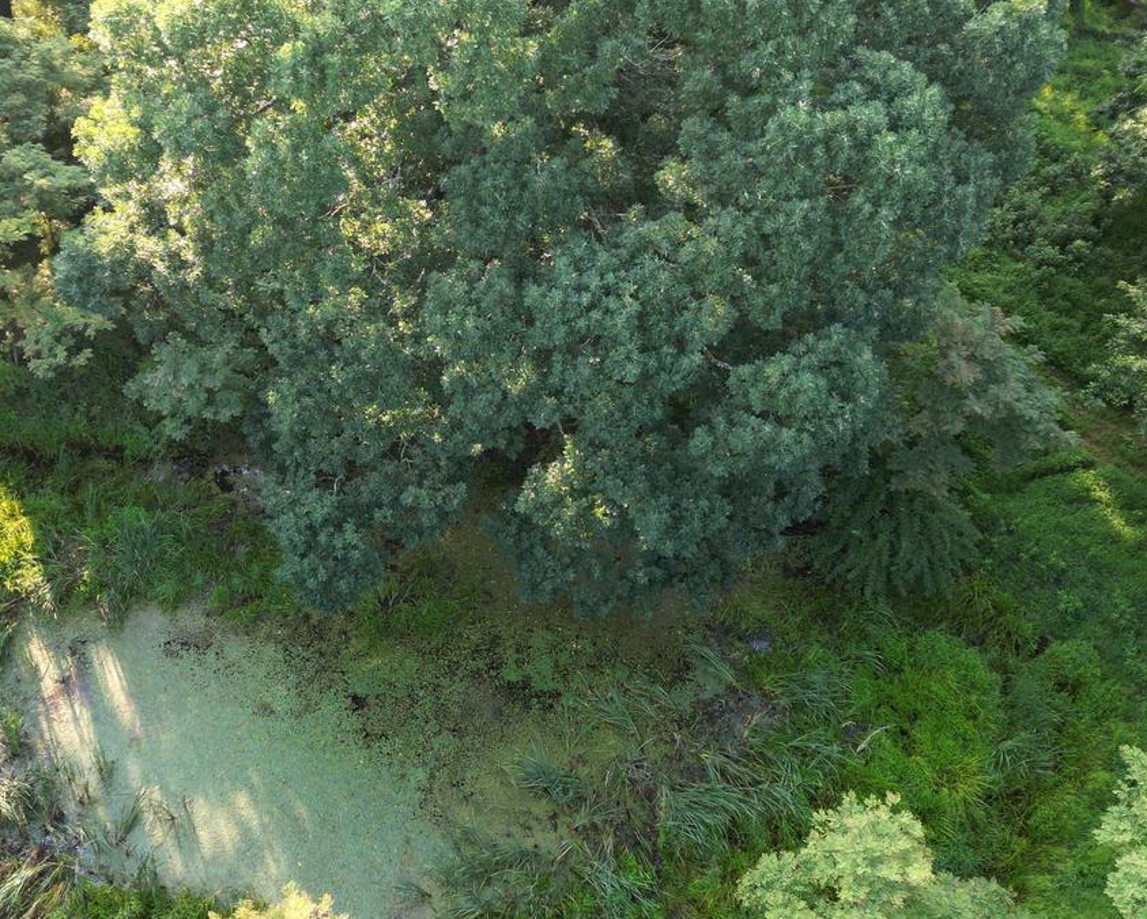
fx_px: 1358
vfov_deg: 37.4
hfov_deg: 44.9
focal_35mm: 40
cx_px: 361
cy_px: 457
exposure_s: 1/100
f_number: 1.7
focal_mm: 6.72
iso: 100
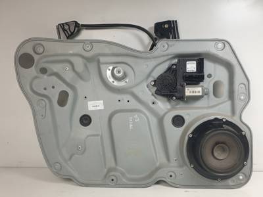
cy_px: 98
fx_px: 198
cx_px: 132
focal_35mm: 26
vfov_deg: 53.1
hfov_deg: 67.3
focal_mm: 4.3
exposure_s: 1/117
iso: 50
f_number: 2.4
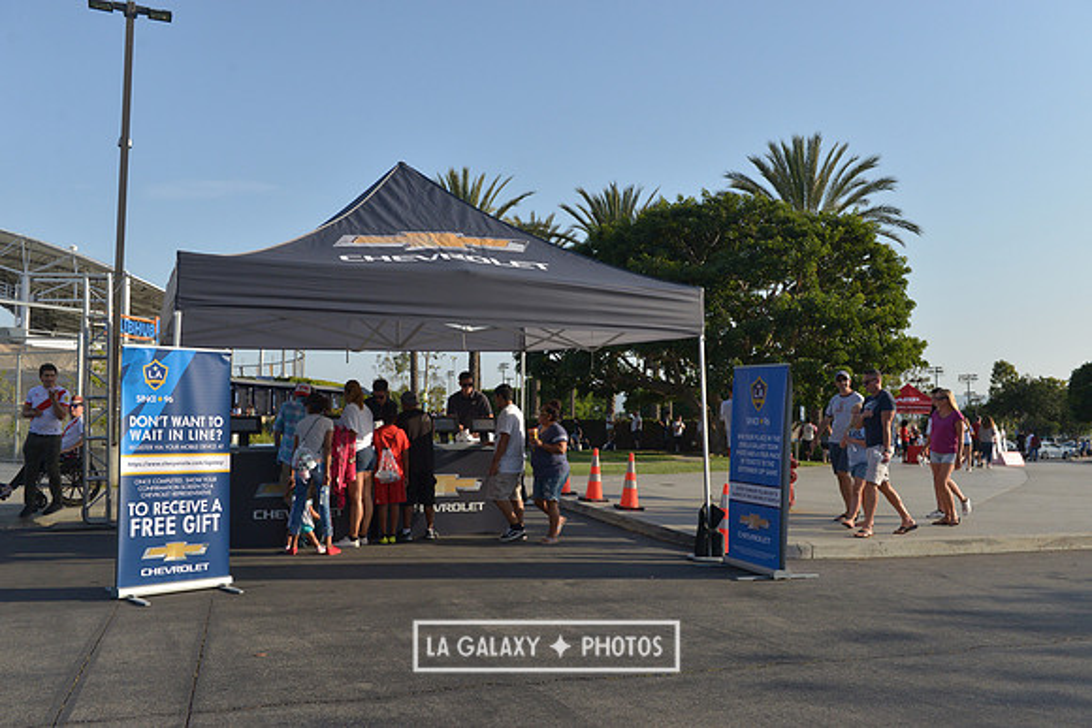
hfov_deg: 58.7
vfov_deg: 41.1
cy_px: 364
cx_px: 546
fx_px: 971
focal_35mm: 32
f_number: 7.1
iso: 1000
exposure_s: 1/3200
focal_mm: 32
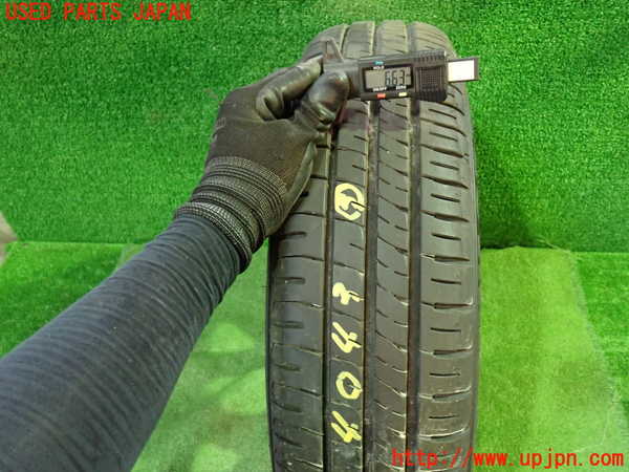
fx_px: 545
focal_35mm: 30
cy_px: 236
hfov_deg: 60.0
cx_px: 314
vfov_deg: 46.8
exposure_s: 1/25
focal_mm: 5.4
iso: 800
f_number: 2.3
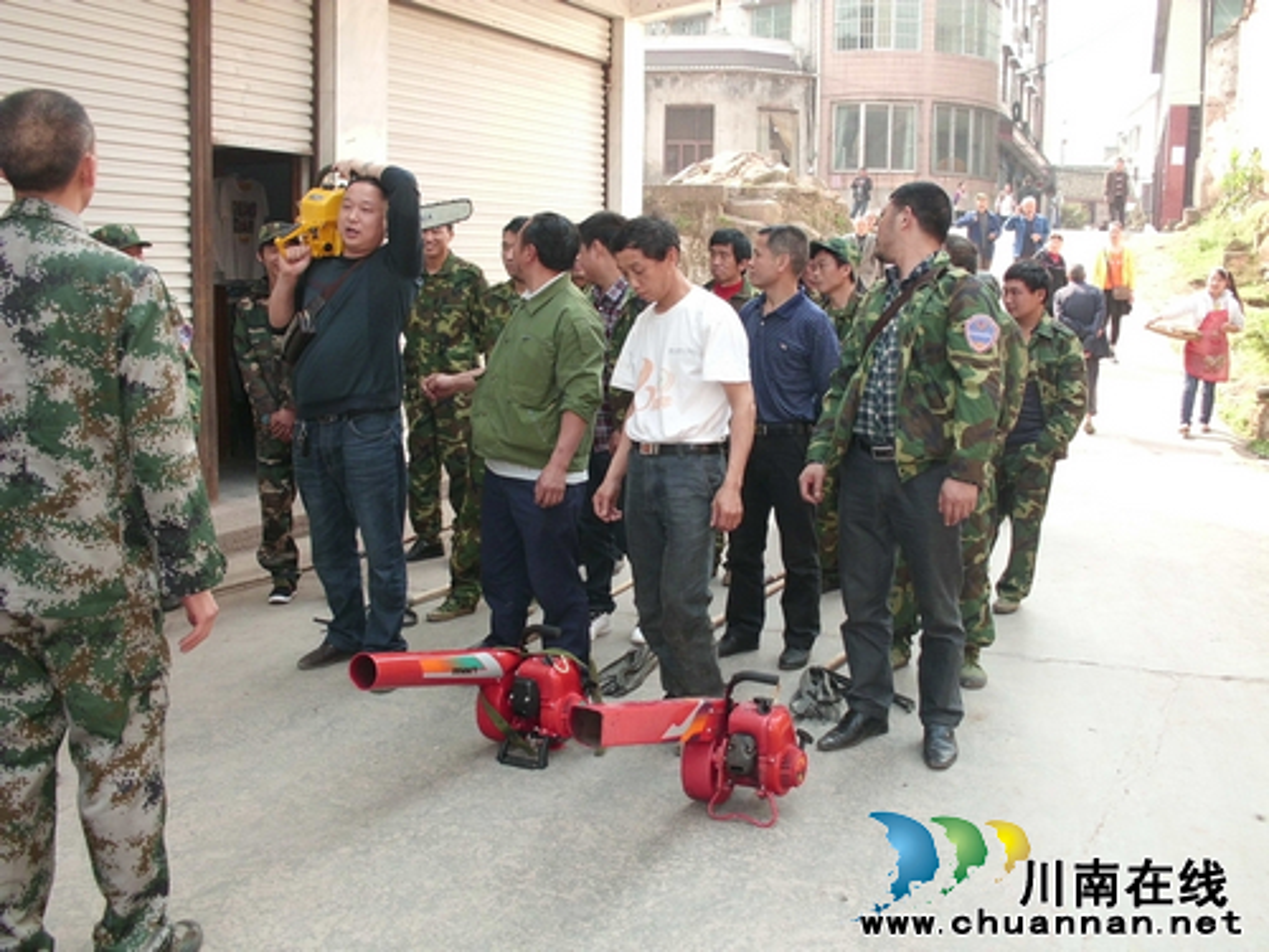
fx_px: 1320
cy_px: 476
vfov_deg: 39.7
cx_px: 634
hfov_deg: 51.4
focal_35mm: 36
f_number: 2.9
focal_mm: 6.3
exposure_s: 1/200
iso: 100
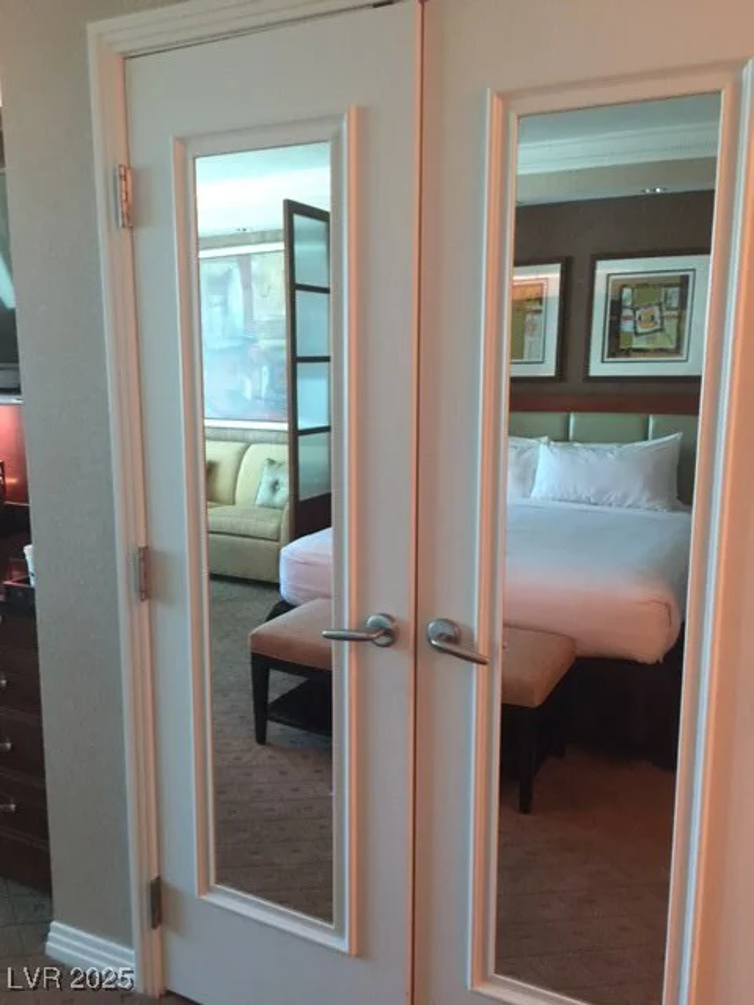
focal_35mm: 29
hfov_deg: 48.2
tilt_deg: -7.8
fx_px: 842
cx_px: 377
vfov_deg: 61.7
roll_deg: +0.3
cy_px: 502
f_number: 2.2
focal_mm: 4.15
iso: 125
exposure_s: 1/10
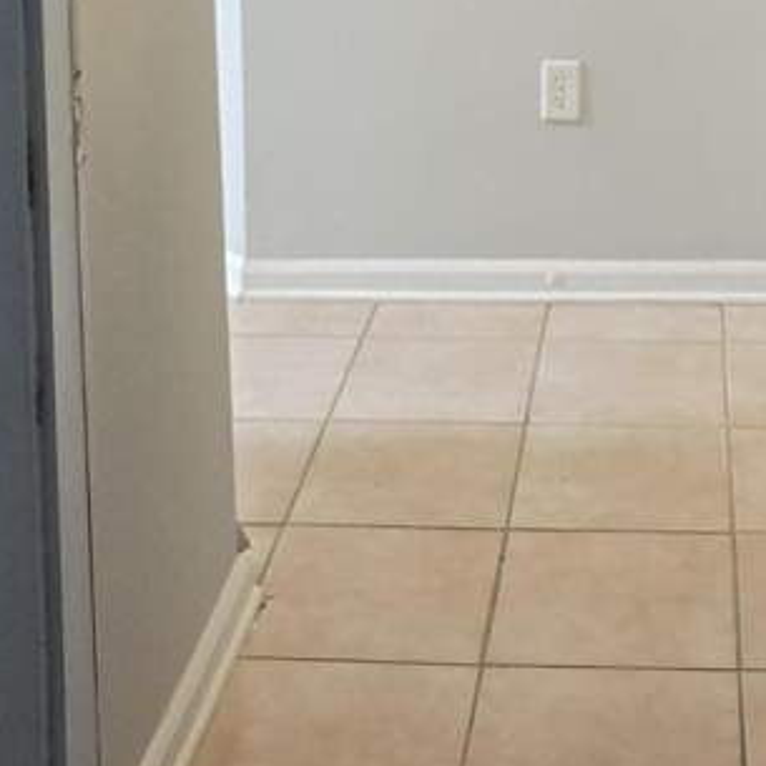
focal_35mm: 71
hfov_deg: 24.2
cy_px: -198
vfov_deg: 22.1
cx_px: 535
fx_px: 1778
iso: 1250
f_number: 1.8
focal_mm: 5.4
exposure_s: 1/120
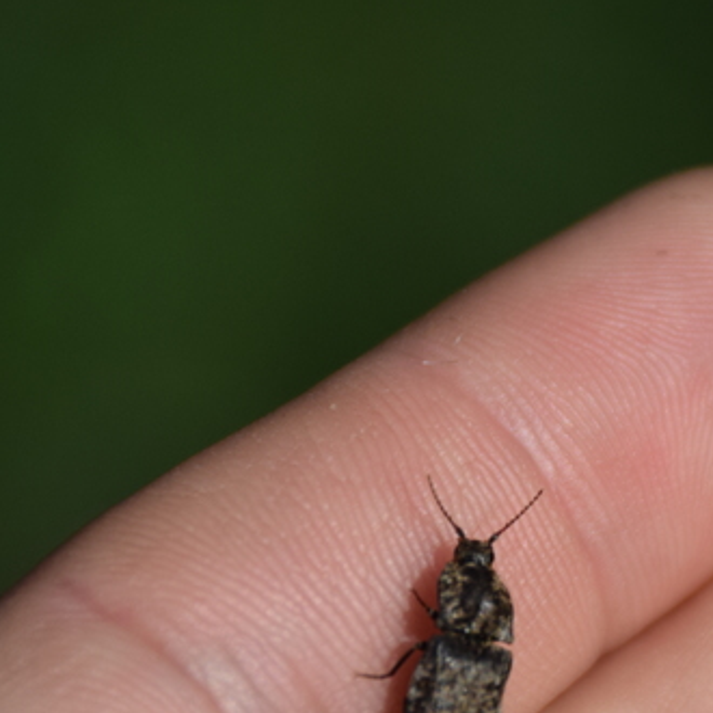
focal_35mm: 519
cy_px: 441
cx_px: 631
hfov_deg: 3.4
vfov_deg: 3.4
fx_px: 12094
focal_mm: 140
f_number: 5.6
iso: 400
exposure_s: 1/4000
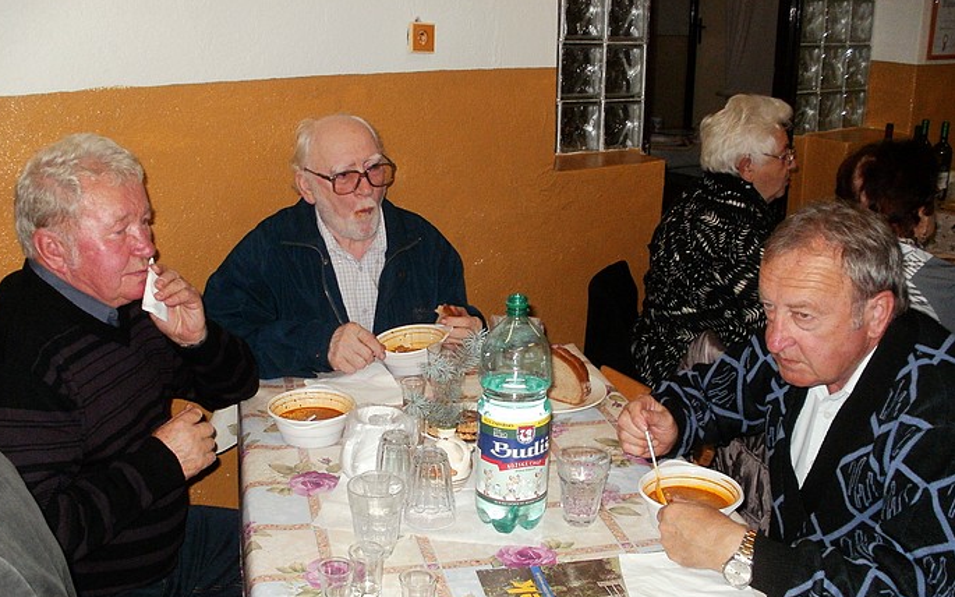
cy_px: 352
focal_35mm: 39
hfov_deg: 50.4
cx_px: 470
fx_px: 1015
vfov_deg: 32.7
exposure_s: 1/250
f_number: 3.5
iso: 400
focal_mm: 6.3
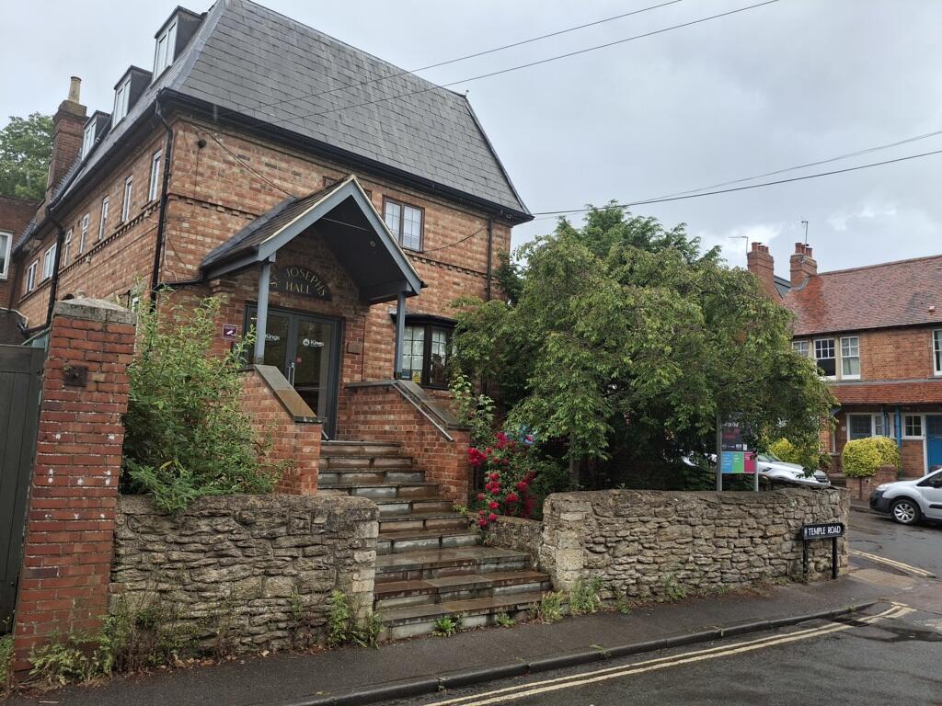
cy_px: 353
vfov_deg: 54.9
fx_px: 680
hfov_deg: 69.4
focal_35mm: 25
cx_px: 471
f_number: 1.8
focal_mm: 4.69
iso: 32
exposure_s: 1/694
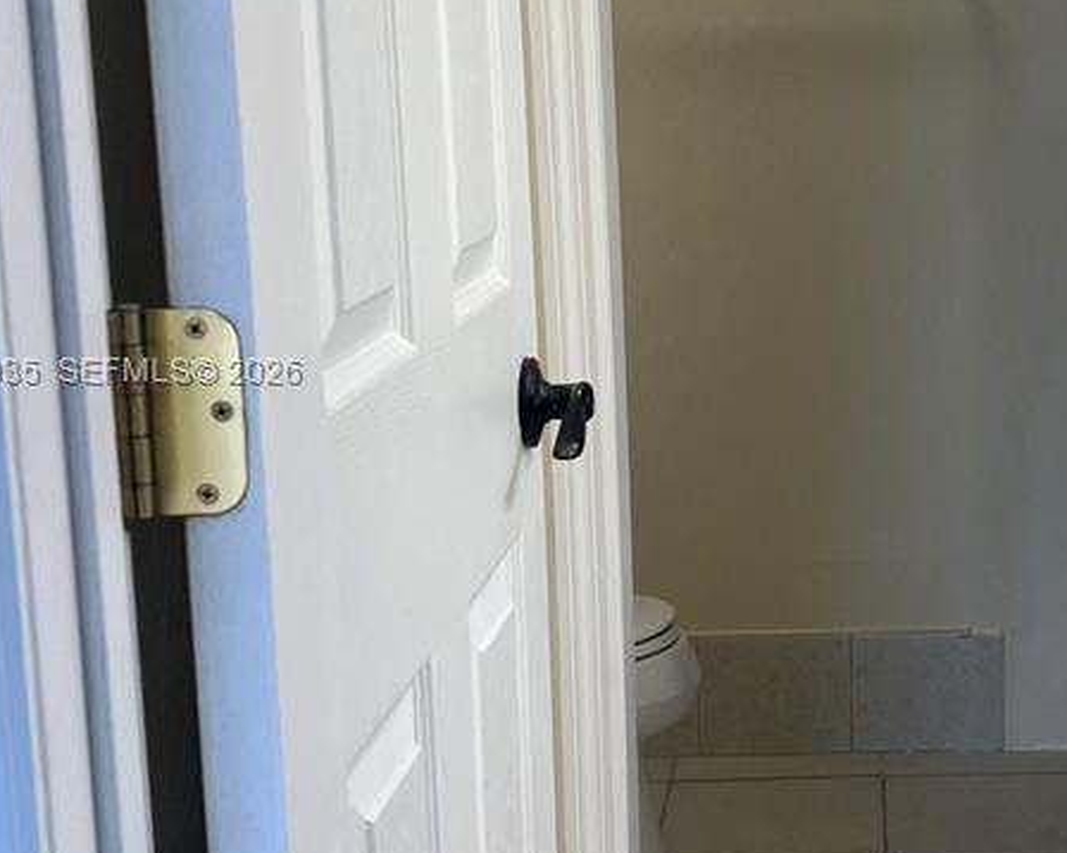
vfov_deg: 22.5
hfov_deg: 27.1
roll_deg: +0.7
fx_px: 2146
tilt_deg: -8.7
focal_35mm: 68
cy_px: 374
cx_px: 931
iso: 32
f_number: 1.5
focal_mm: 5.7
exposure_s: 1/120
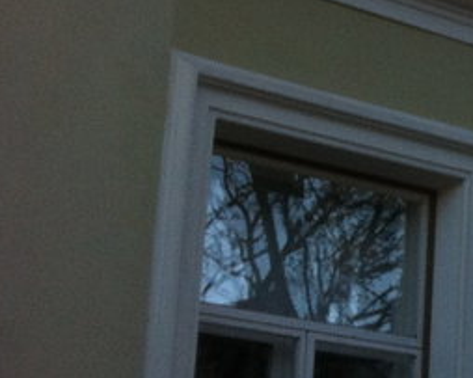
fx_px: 2253
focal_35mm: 161
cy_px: -108
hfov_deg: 10.5
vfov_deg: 9.4
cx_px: 1102
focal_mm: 3.85
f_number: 2.8
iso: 80
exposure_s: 1/274
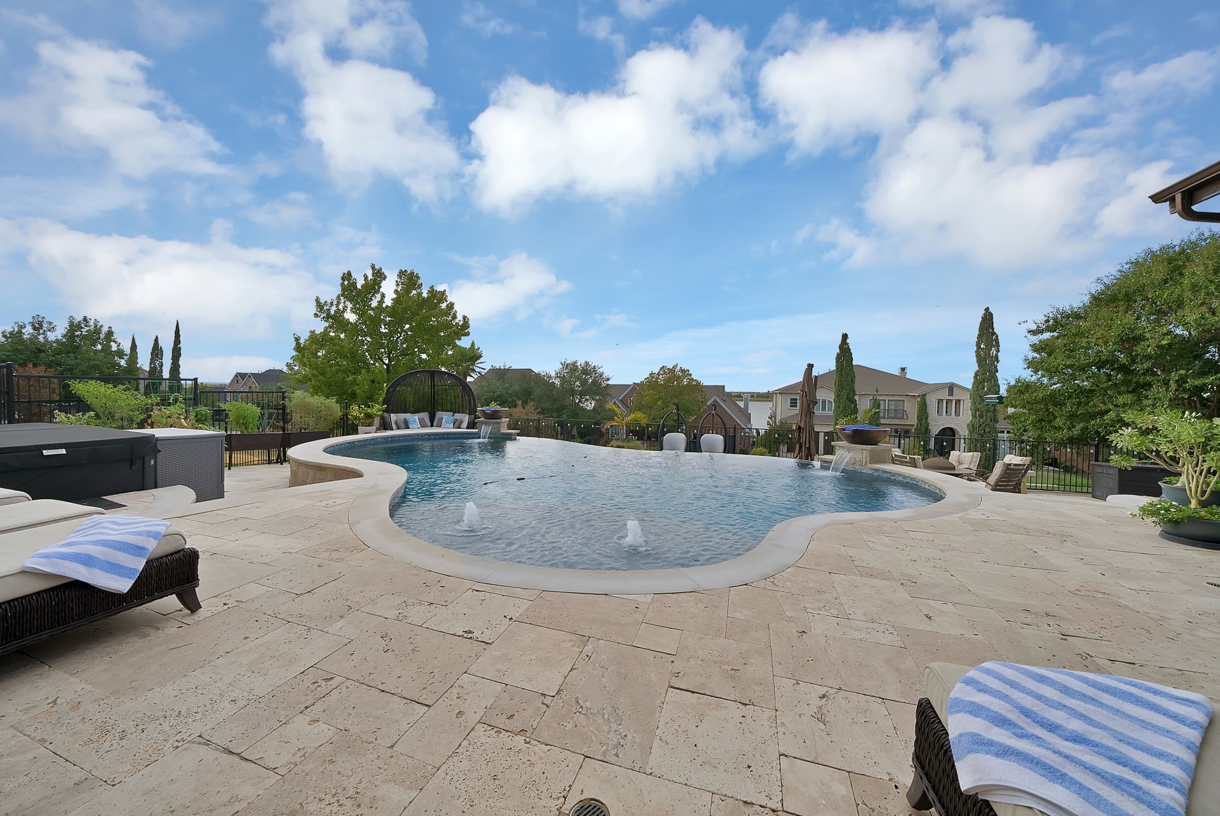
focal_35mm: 12
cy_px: 408
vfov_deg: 90.1
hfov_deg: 112.6
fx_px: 407
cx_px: 610
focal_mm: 12
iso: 640
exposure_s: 1/320
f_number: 9
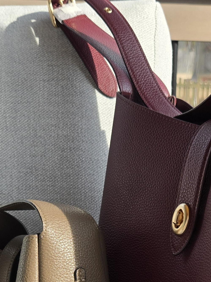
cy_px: 289
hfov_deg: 21.2
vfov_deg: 26.5
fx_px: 561
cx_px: 145
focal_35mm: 69
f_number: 1.8
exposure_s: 1/838
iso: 80
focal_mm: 5.4
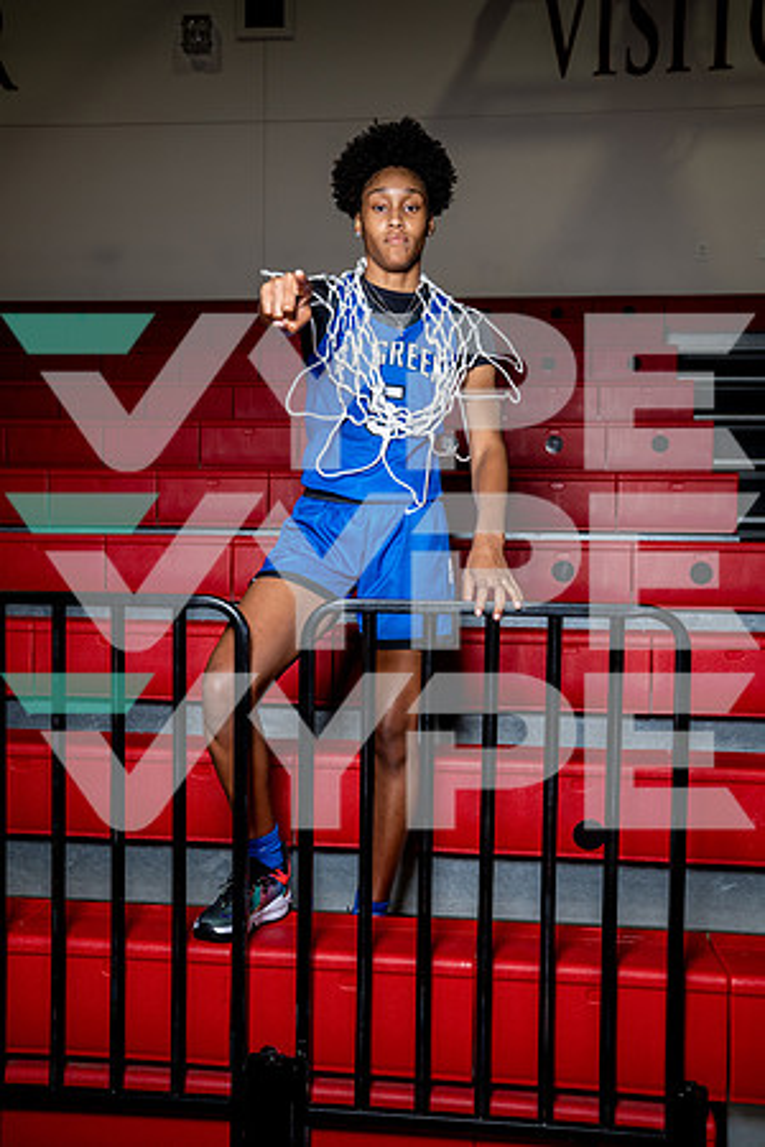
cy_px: 574
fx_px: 1147
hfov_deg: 36.9
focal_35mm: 36
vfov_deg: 53.1
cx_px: 382
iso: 320
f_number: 6.3
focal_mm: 36
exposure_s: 1/250
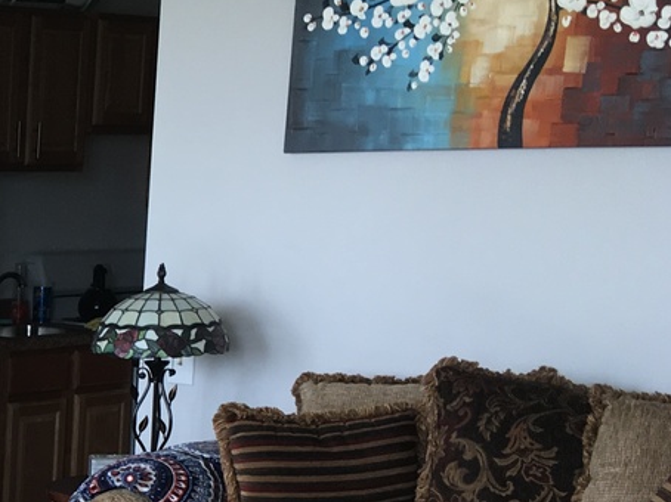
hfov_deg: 18.9
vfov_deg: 15.5
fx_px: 1782
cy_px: 576
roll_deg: -0.8
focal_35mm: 92
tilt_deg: -13.0
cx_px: -319
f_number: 2.2
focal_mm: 4.15
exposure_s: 1/60
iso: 25
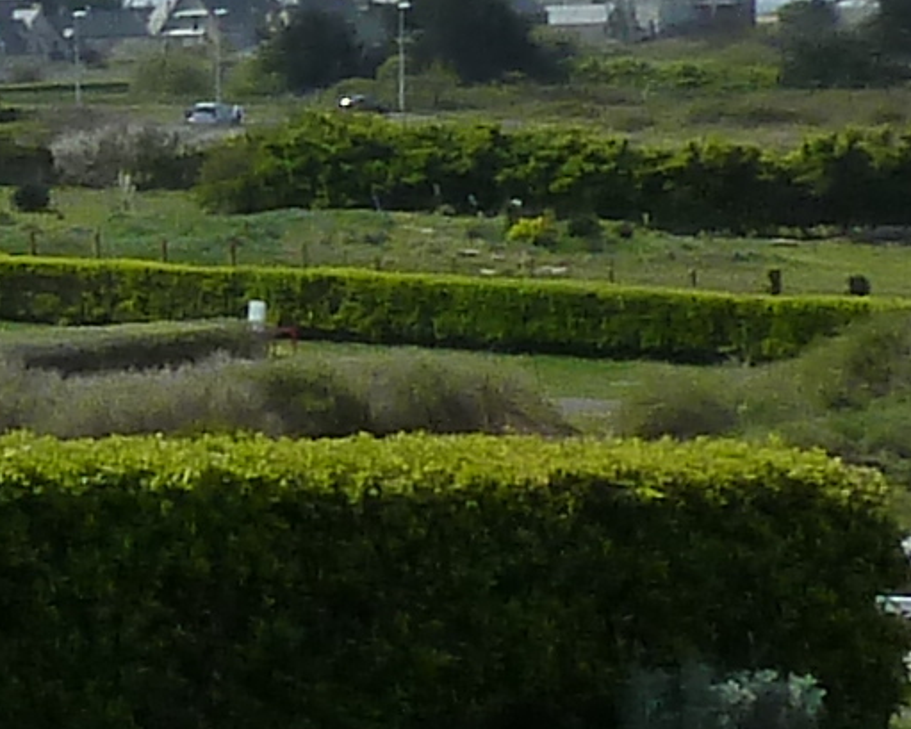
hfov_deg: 9.5
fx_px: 5151
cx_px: -822
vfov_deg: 8.1
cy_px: 340
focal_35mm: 191
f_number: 5.6
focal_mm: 4.1
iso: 125
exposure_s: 1/500
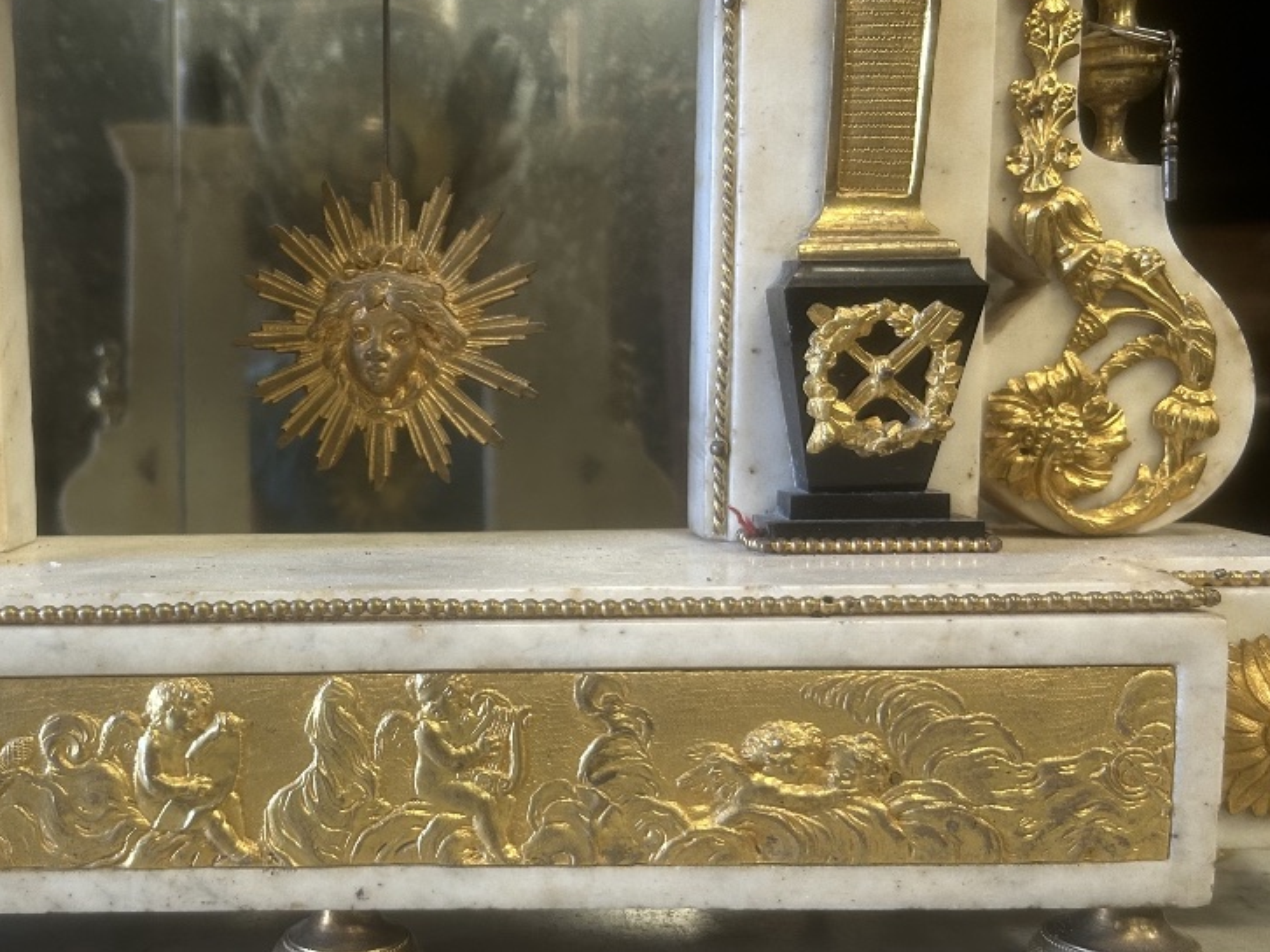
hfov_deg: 42.8
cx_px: 360
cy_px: 621
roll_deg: +0.9
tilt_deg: -10.7
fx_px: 1577
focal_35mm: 43
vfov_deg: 33.3
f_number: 1.5
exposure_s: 1/114
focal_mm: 5.7
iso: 125
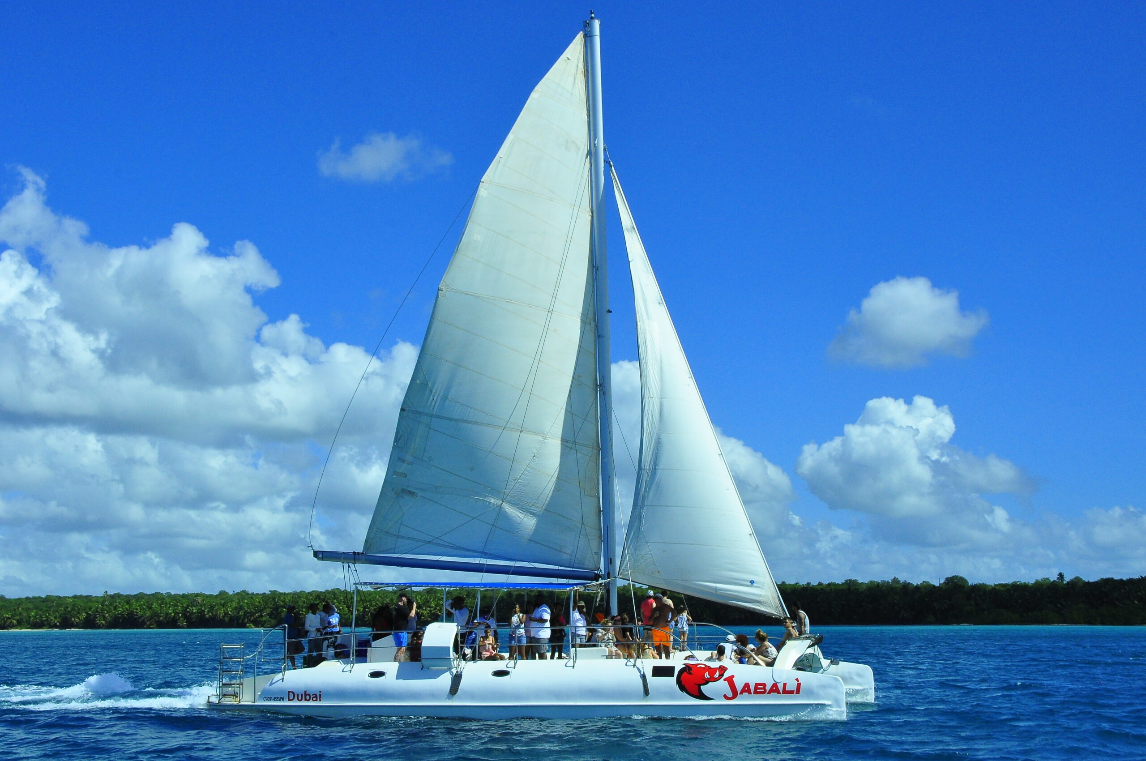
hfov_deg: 42.4
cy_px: 380
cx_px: 573
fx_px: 1478
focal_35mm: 46
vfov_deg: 28.9
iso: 800
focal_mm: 31
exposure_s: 1/1000
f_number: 16
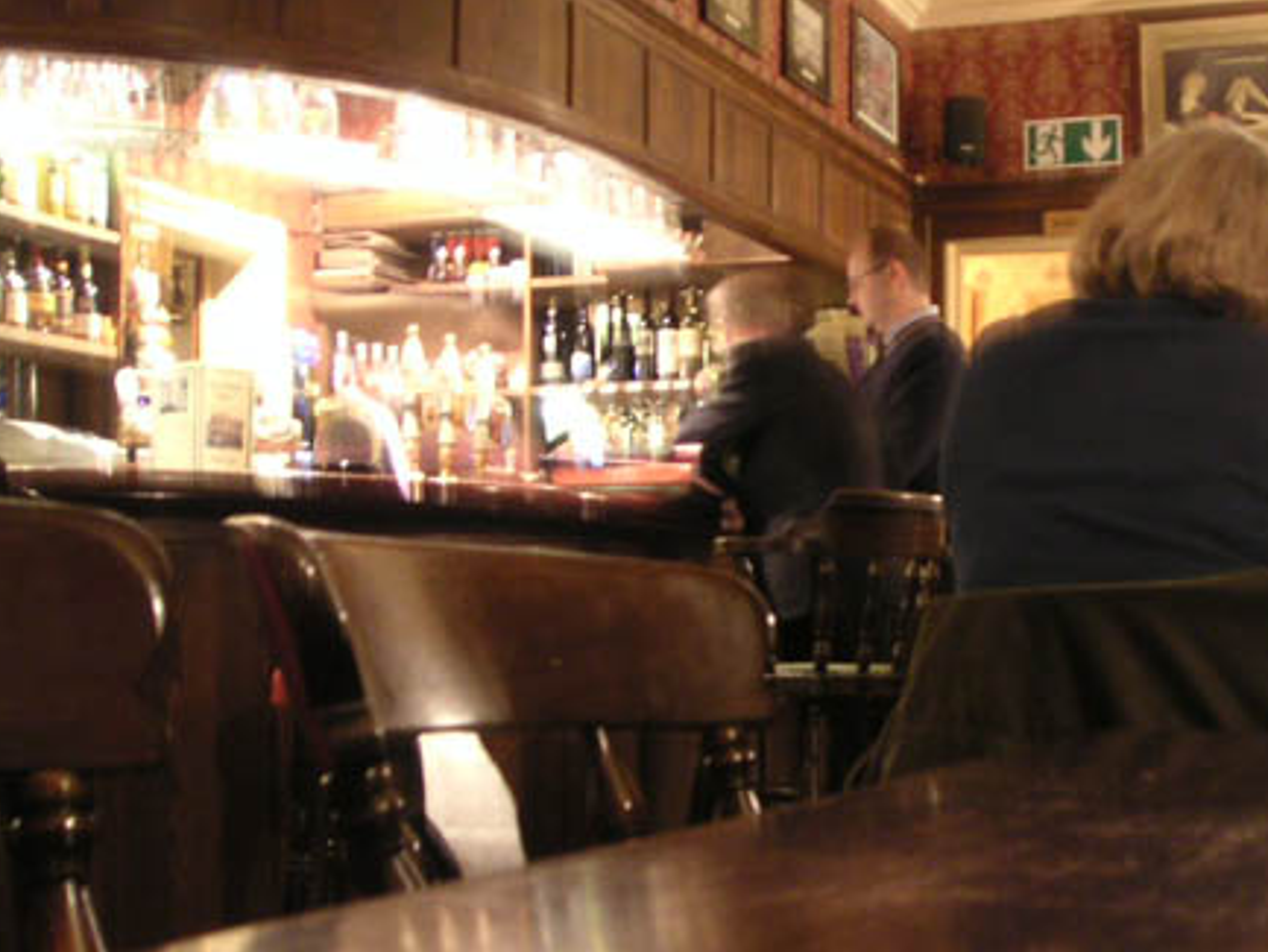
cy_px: 615
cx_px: 928
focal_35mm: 57
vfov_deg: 25.6
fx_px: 2089
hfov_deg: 33.2
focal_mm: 6
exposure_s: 1.5
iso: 100
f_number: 2.8
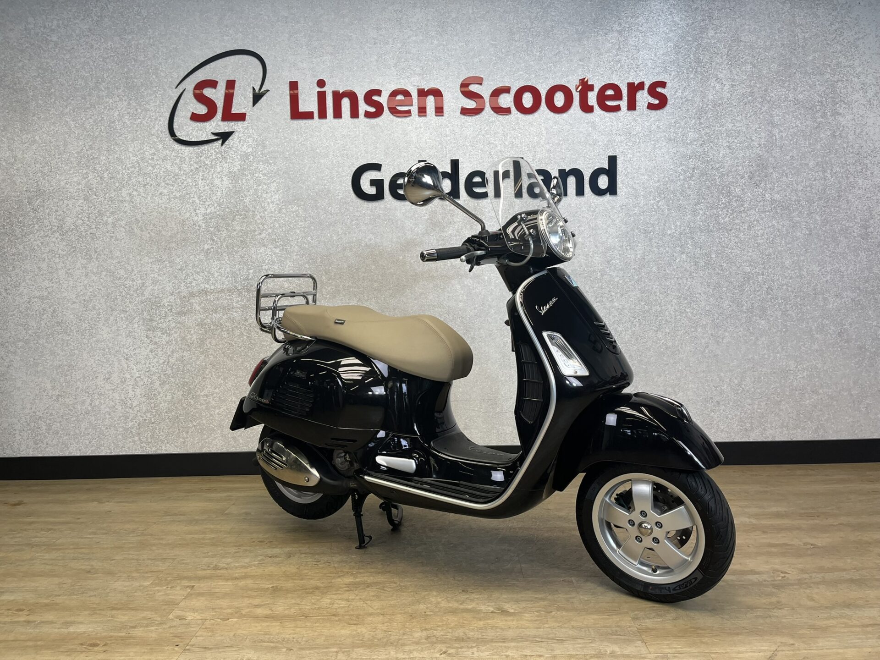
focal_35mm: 26
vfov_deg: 53.1
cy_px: 330
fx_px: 661
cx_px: 440
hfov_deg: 67.3
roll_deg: +1.1
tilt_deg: -4.8
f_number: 1.6
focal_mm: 5.1
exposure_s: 1/100
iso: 64
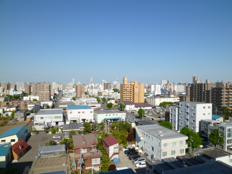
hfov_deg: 71.6
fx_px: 161
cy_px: 87
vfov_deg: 56.8
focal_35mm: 24
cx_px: 116
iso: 80
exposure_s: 1/400
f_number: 5.6
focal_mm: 4.3
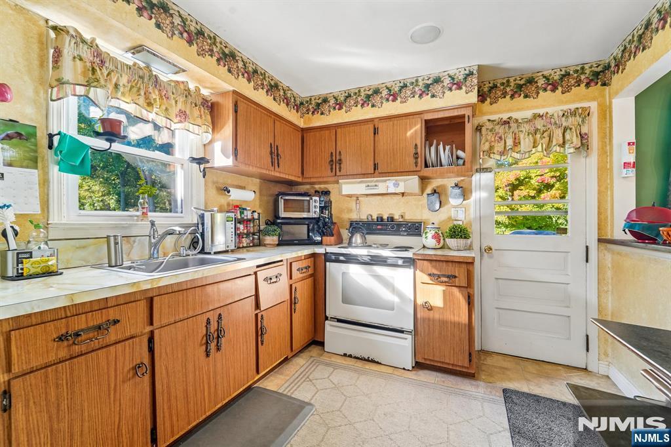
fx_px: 261
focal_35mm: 14
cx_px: 336
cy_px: 224
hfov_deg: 104.3
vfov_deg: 81.2
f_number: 8
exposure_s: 1/20
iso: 400
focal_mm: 14
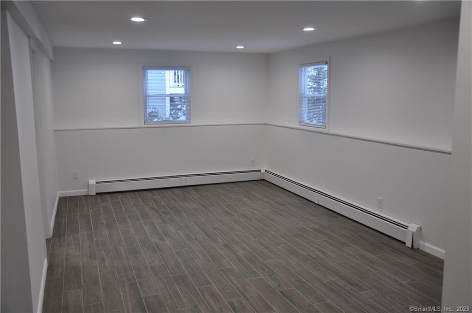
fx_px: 412
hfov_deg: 59.6
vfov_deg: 41.6
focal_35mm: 32
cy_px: 156
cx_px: 236
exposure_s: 1/60
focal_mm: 21
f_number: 4
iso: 500
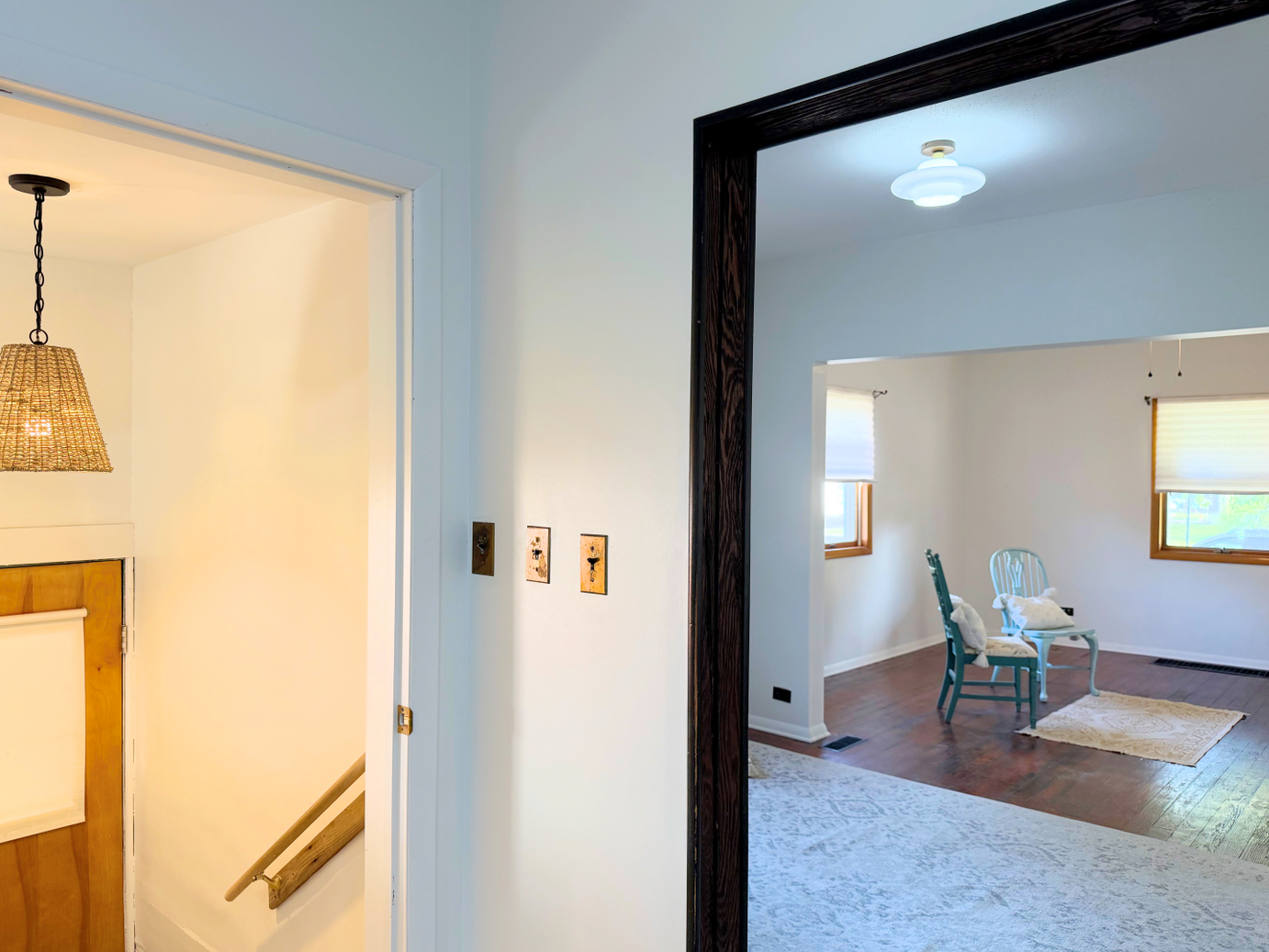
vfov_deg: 54.9
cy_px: 484
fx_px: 917
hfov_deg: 69.4
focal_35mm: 25
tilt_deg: -0.7
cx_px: 619
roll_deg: -0.2
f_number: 1.78
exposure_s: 1/60
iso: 125
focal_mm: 6.76
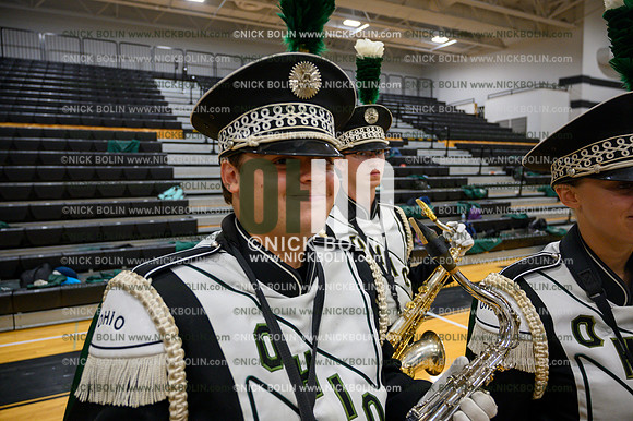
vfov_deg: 52.1
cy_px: 210
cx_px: 316
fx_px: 431
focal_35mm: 24
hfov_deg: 72.6
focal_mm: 24.5
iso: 1250
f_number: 4
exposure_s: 1/250
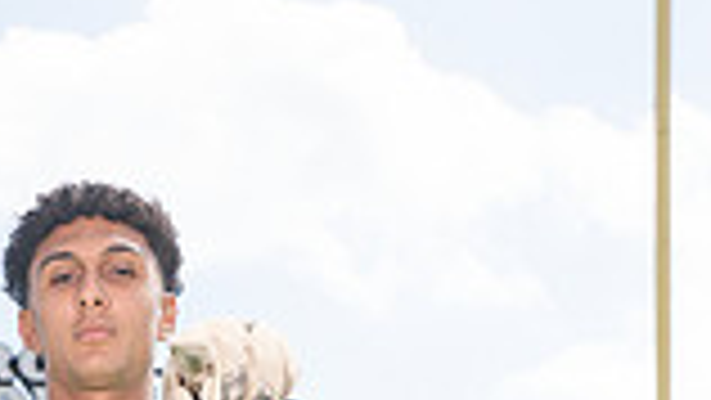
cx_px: 99
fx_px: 2584
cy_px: 962
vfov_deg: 8.2
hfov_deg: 15.5
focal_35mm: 137
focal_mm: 46
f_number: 7.1
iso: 125
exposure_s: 1/320
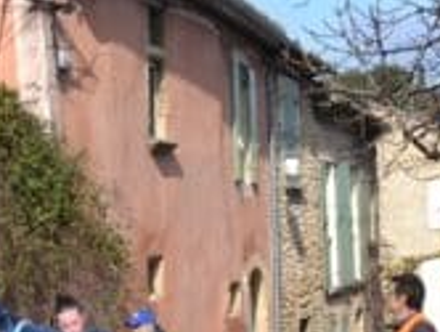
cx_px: 53
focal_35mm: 120
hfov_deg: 16.2
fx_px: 1528
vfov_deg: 12.1
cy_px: 420
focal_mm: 18
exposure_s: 1/1600
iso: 400
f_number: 5.6
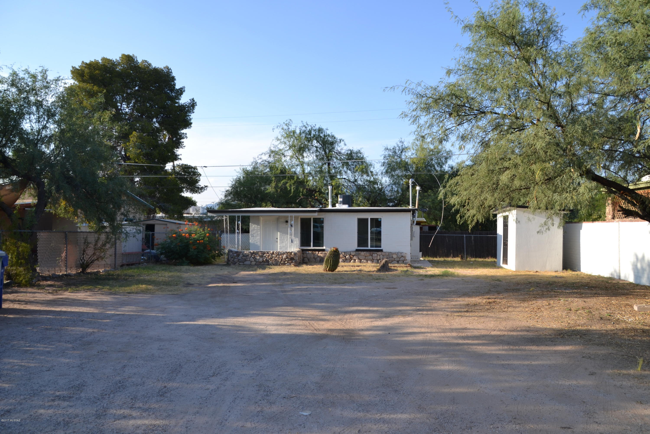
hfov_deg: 61.9
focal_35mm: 30
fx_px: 542
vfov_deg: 43.6
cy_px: 217
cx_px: 325
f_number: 7.1
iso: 100
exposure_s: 1/200
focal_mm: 20
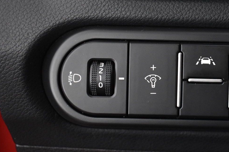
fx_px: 541
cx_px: 178
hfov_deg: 23.6
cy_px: 78
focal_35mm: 85
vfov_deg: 16.1
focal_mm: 34
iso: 3200
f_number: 4.5
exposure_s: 1/25
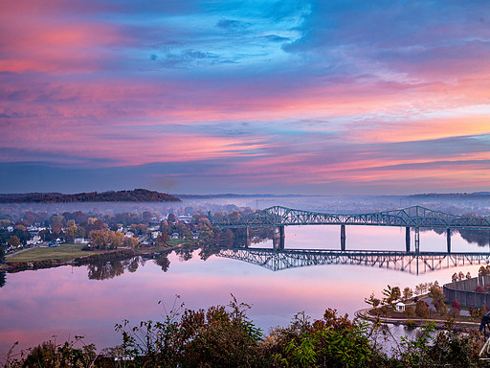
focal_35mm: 40
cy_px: 184
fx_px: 566
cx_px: 277
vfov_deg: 36.0
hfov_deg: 46.7
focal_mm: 24.5
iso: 100
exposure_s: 1/2.5
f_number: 11
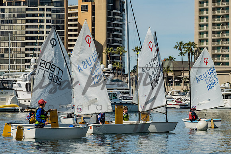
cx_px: 124
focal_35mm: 157
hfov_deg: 13.1
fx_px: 1006
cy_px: 78
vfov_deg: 8.8
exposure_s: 1/500
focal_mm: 130
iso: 250
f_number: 10
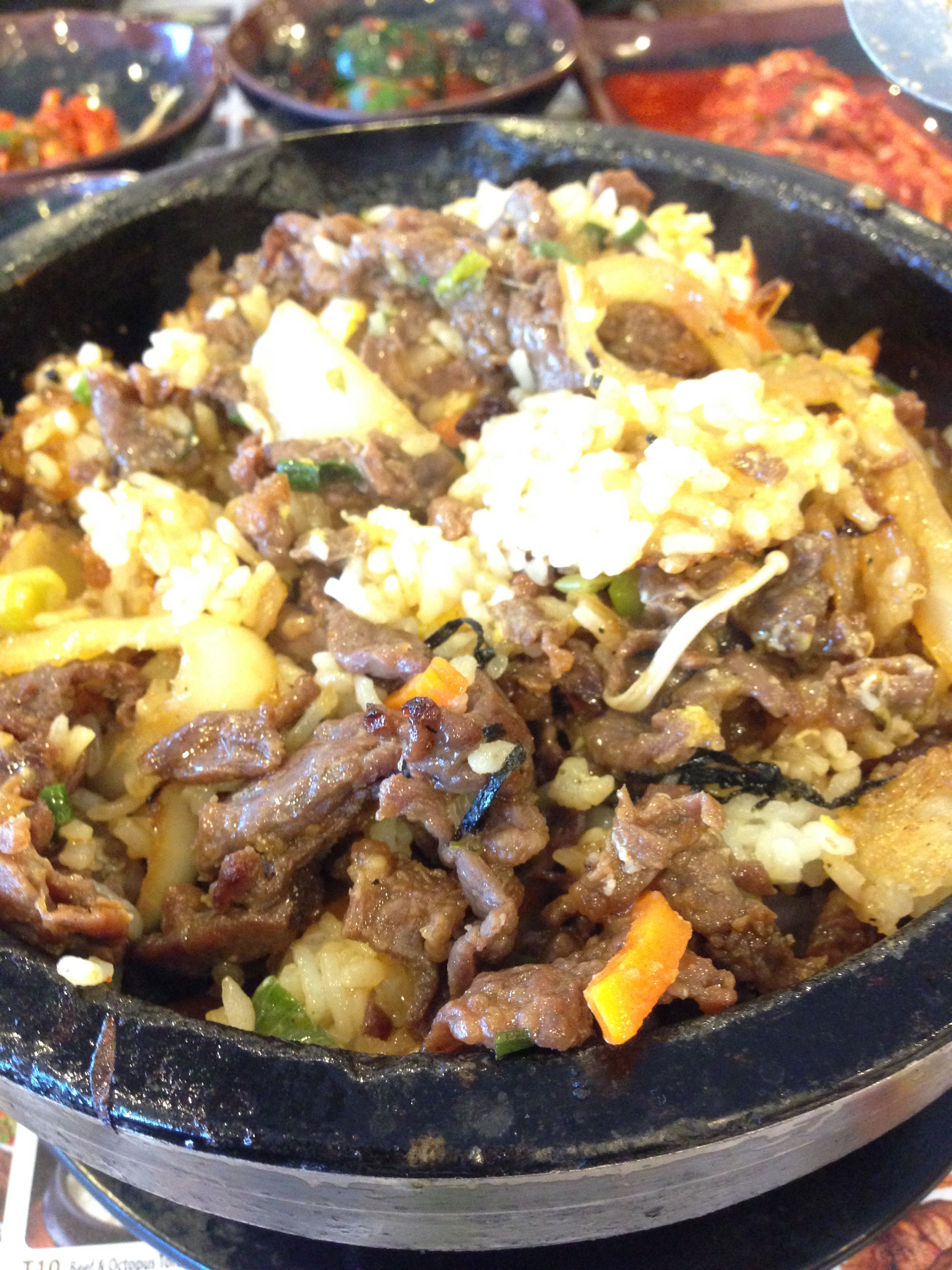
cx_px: 476
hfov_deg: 42.9
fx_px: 1210
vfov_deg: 55.4
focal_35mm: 33
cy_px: 635
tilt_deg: -46.9
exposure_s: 1/20
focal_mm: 4.12
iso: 400
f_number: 2.4
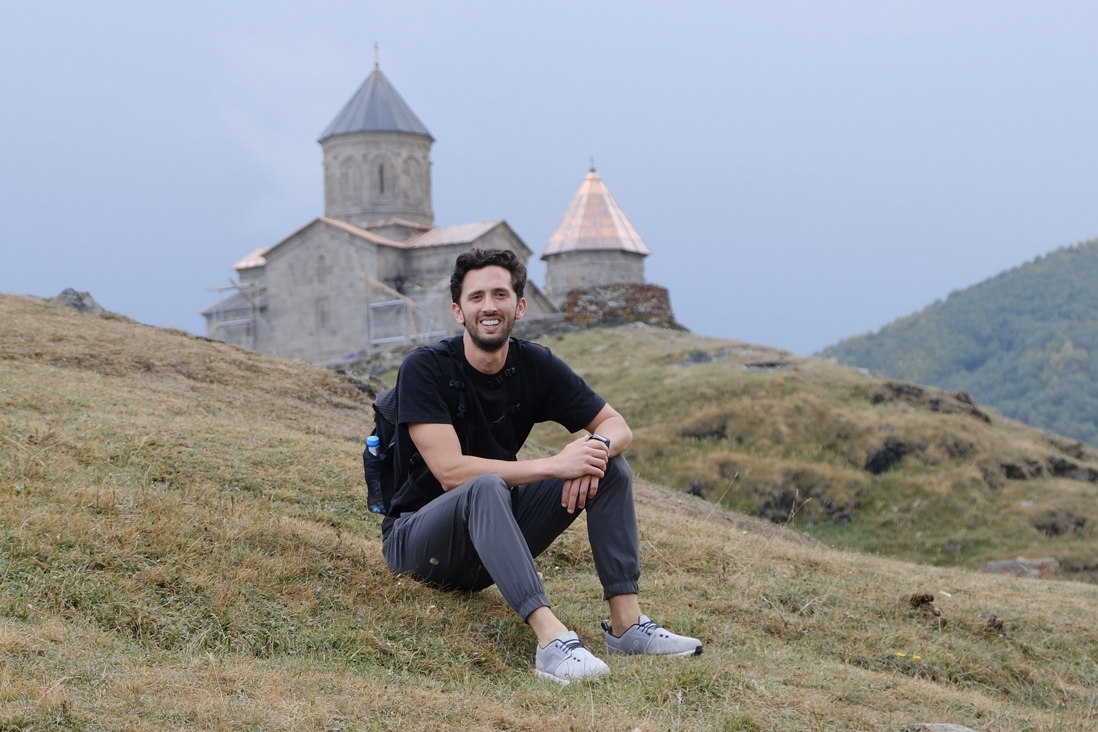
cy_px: 366
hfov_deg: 27.7
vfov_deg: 18.7
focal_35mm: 73
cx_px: 549
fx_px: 2226
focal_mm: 48.4
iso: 320
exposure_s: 1/480
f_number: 4
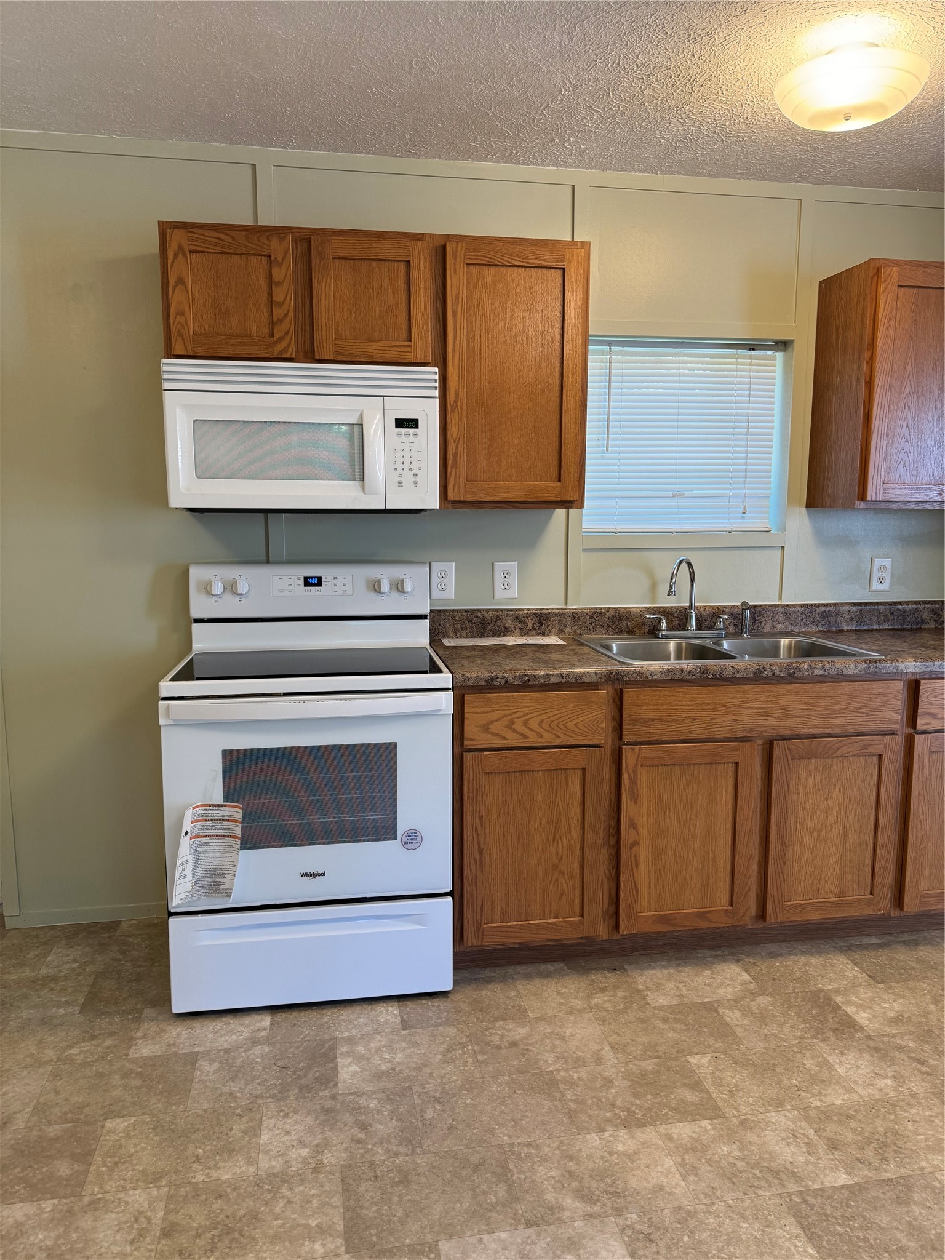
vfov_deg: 71.6
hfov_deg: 56.8
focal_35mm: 24
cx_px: 472
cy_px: 630
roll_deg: +0.1
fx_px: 874
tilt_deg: -8.2
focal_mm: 6.86
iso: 200
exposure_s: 1/120
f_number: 1.78
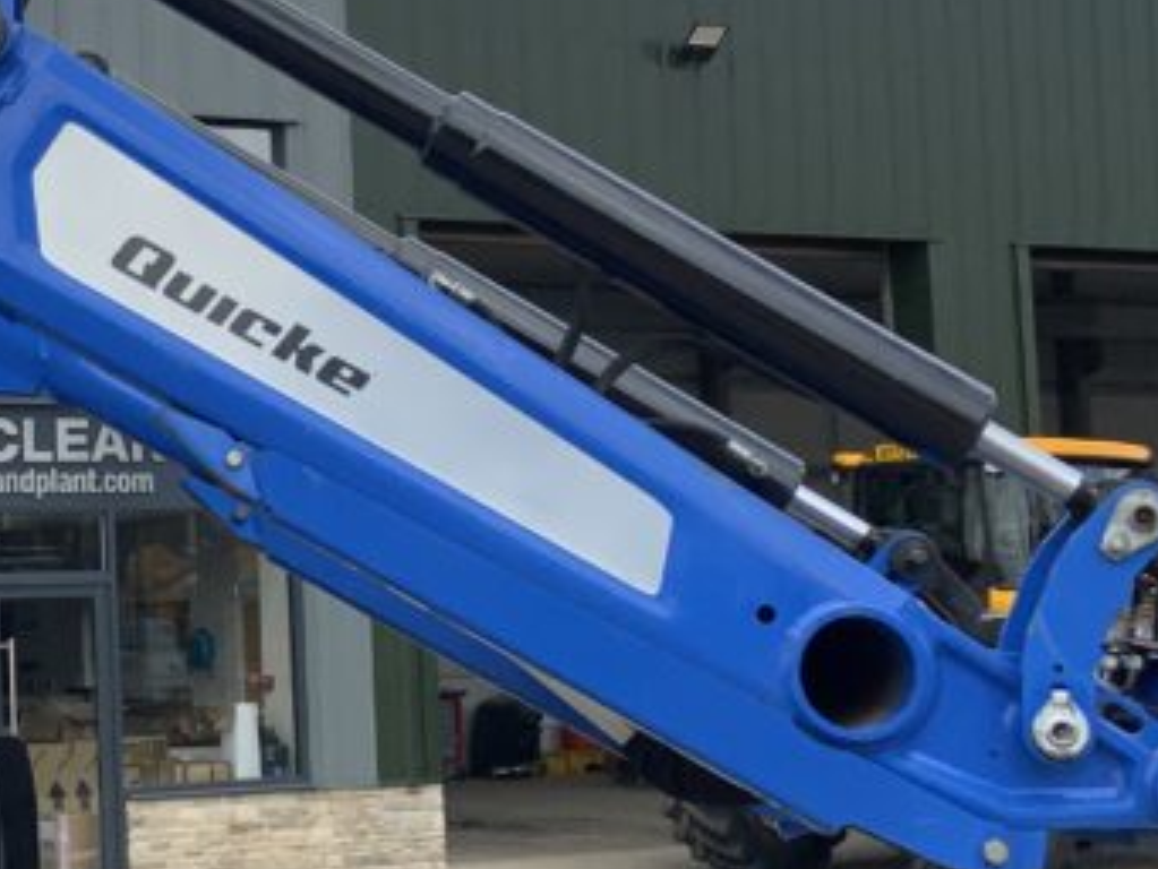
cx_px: 85
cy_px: 380
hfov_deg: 21.9
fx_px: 2911
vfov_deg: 17.0
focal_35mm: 87
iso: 16
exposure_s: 1/1786
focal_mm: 3
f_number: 1.8
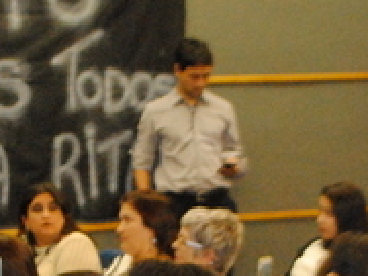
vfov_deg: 10.4
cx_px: 108
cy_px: 329
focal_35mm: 141
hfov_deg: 14.0
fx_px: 1499
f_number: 3.8
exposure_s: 1/30
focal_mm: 22
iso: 1600
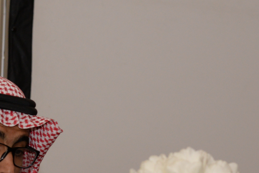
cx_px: 71
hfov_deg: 6.7
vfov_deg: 4.5
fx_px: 2209
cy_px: 182
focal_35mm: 307
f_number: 7.1
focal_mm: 120
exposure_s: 1/40
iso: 2000
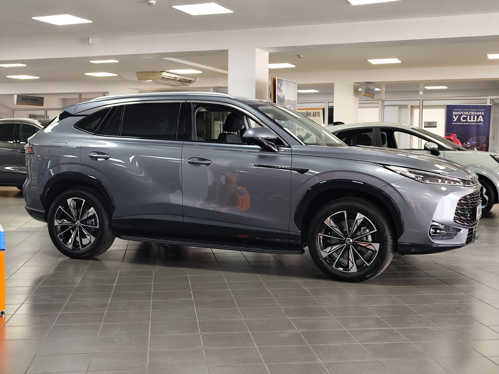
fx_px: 663
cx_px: 250
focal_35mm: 46
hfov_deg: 41.2
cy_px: 187
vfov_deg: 31.5
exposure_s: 1/33.3
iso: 160
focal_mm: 6.19
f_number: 1.65
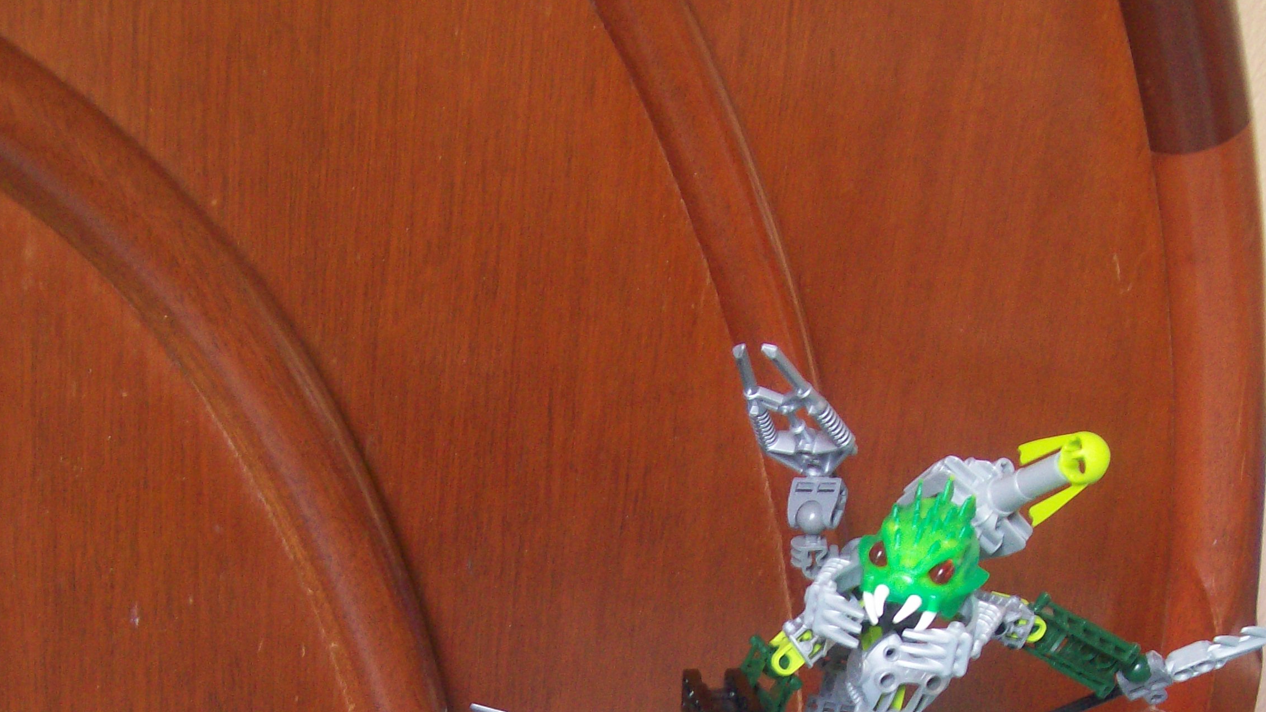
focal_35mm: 53
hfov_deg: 39.2
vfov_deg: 21.7
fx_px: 1779
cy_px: 742
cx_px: 638
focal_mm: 6
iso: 160
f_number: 2.7
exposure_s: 1/16.4
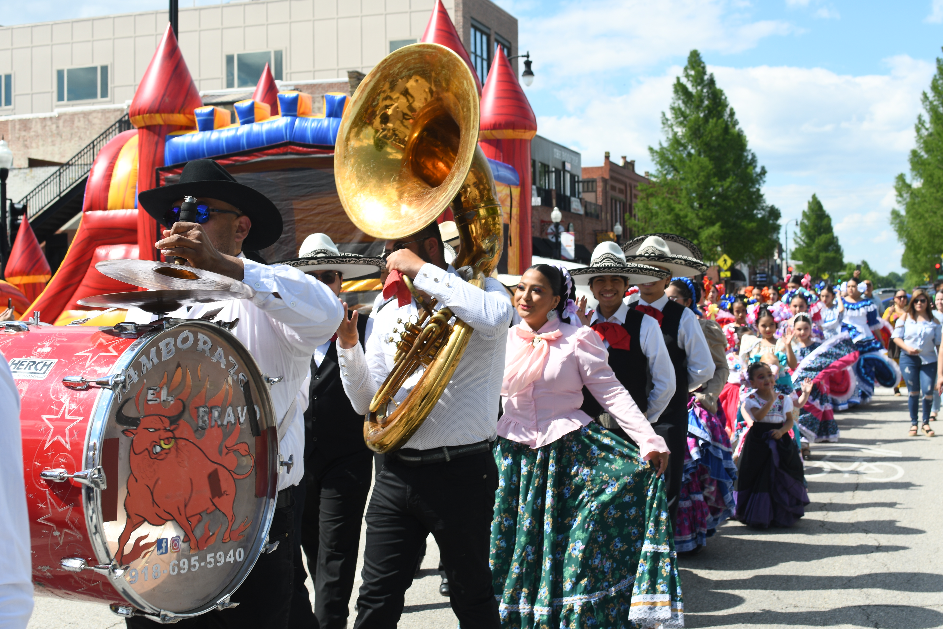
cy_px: 314
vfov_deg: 26.0
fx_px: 1362
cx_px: 472
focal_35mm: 52
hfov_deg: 38.2
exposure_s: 1/250
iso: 100
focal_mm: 35
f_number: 9
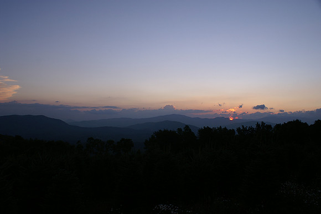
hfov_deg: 67.4
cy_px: 107
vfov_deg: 47.9
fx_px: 241
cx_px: 160
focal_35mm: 27
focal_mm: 18
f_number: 8
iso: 100
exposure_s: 1/80
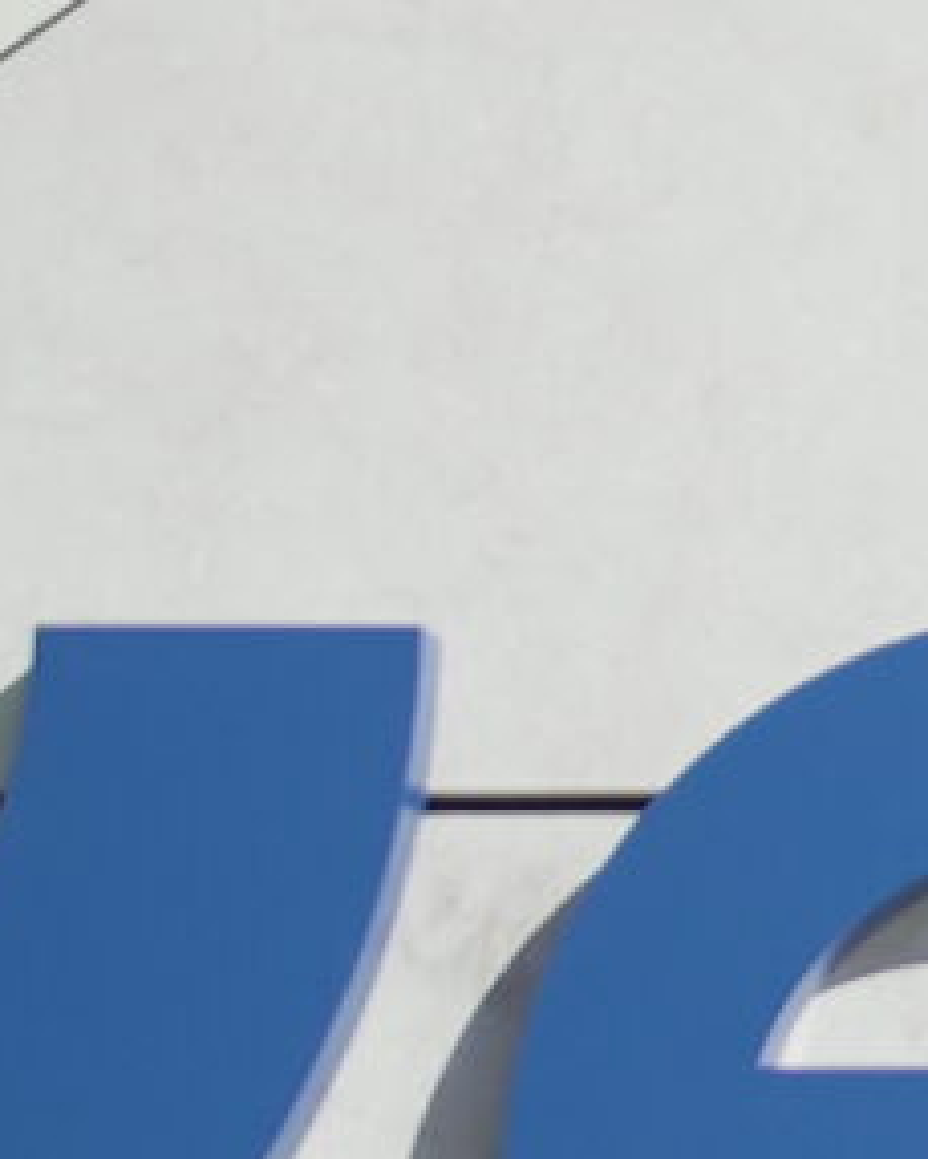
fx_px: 7206
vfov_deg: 9.2
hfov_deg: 6.9
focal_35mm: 210
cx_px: 2423
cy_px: 969
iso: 250
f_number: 2.8
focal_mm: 25
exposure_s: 1/160
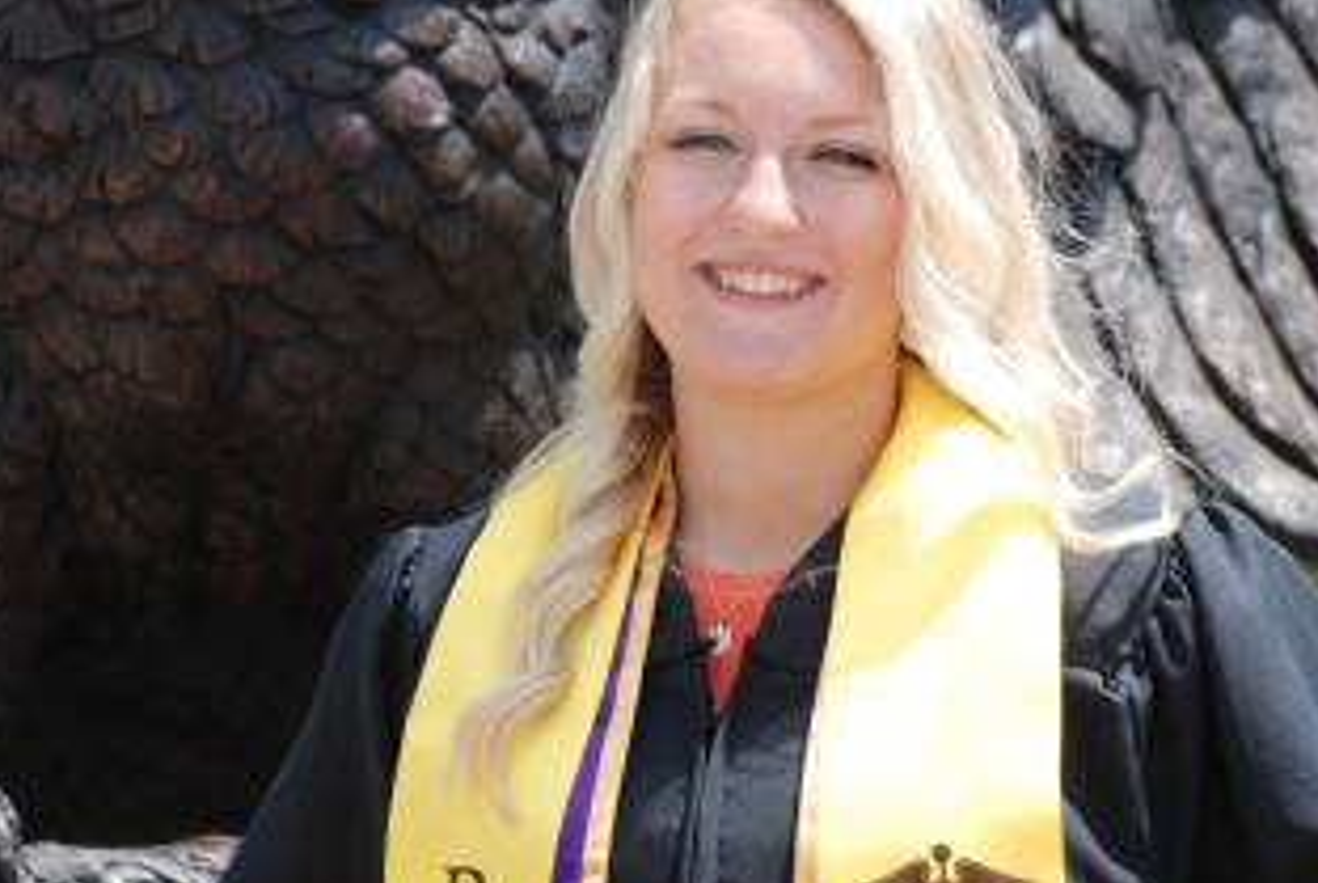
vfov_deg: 6.3
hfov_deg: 9.5
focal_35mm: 217
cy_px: 165
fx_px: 7956
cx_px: 323
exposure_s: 1/200
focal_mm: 70
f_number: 6.3
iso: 200
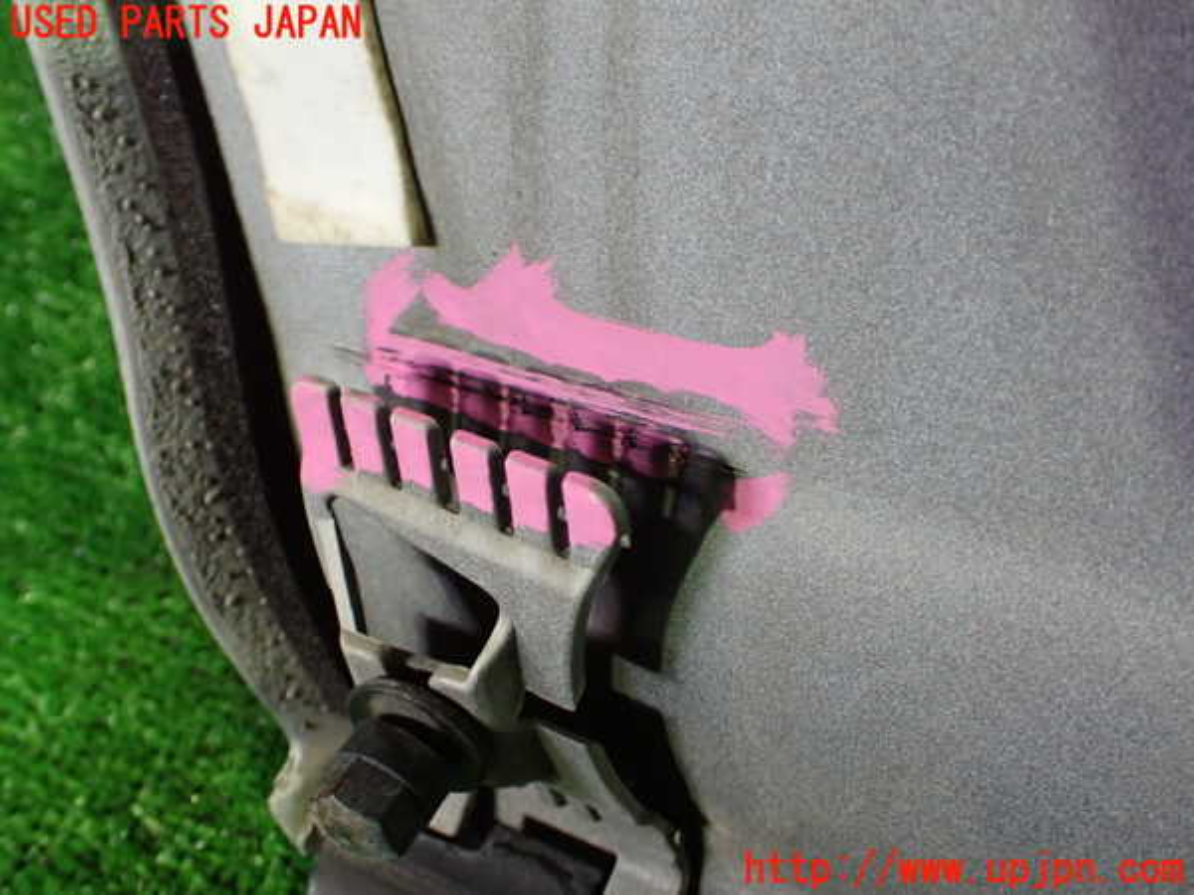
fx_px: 1311
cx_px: 597
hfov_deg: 49.0
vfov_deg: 37.7
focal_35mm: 38
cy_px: 448
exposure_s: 1/40
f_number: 2.7
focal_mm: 6.83
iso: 800
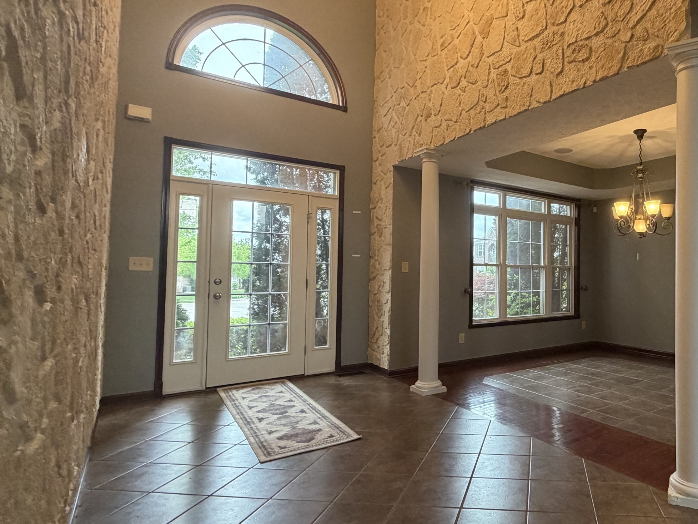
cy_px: 254
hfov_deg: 71.8
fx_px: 444
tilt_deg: +3.1
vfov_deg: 61.1
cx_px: 512
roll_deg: -0.2
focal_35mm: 22
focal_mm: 2.22
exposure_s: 1/60
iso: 320
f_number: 2.2
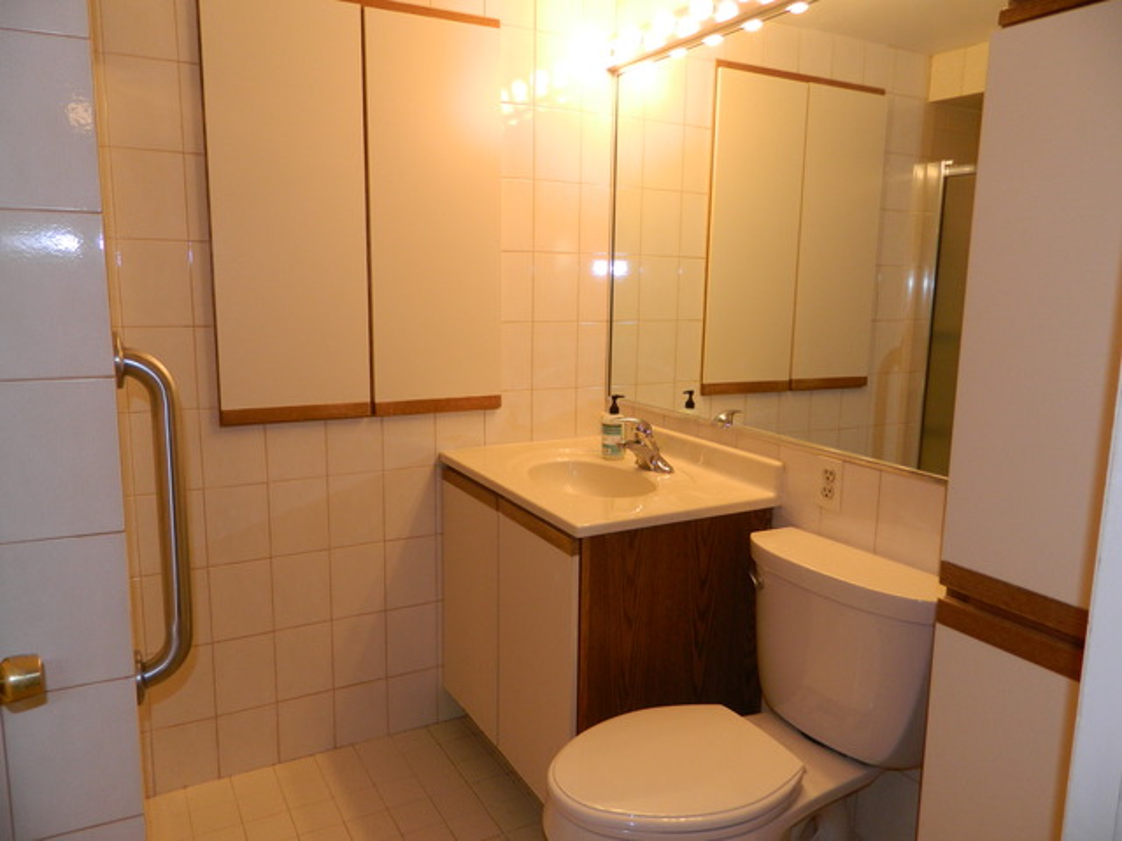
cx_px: 561
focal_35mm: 25
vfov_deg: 54.9
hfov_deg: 69.4
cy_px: 420
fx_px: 810
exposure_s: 1/30
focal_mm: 4.5
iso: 125
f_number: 3.1
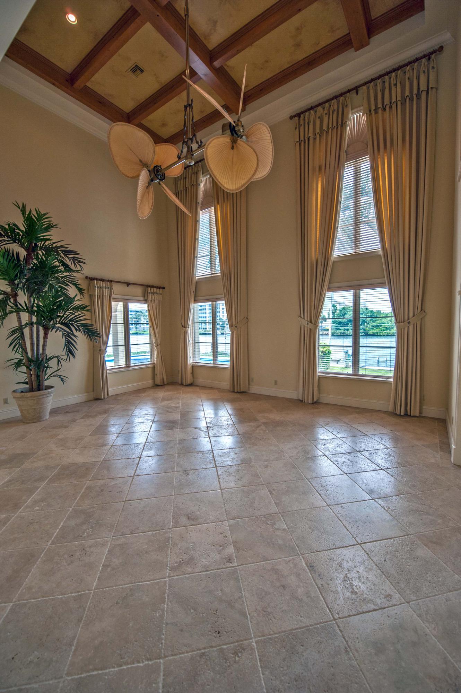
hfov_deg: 81.1
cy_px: 346
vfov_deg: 104.3
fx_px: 269
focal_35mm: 14
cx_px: 230
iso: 200
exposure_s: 1/60
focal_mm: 14
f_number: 5
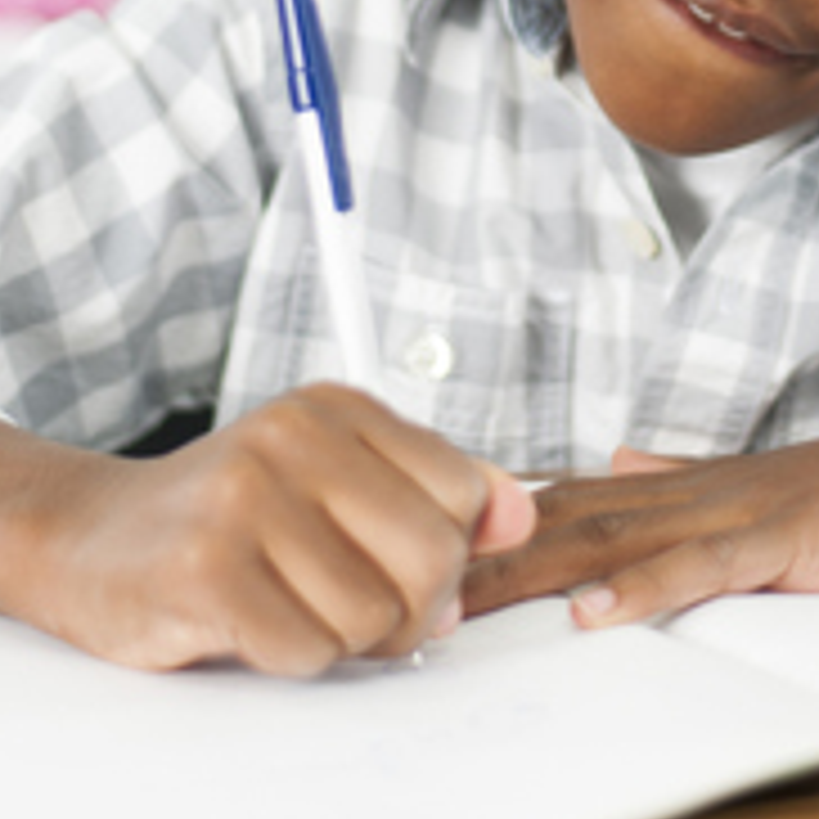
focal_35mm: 169
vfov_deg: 10.1
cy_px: -223
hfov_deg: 10.3
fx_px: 4524
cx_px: 680
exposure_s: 1/200
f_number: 1.8
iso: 100
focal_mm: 50
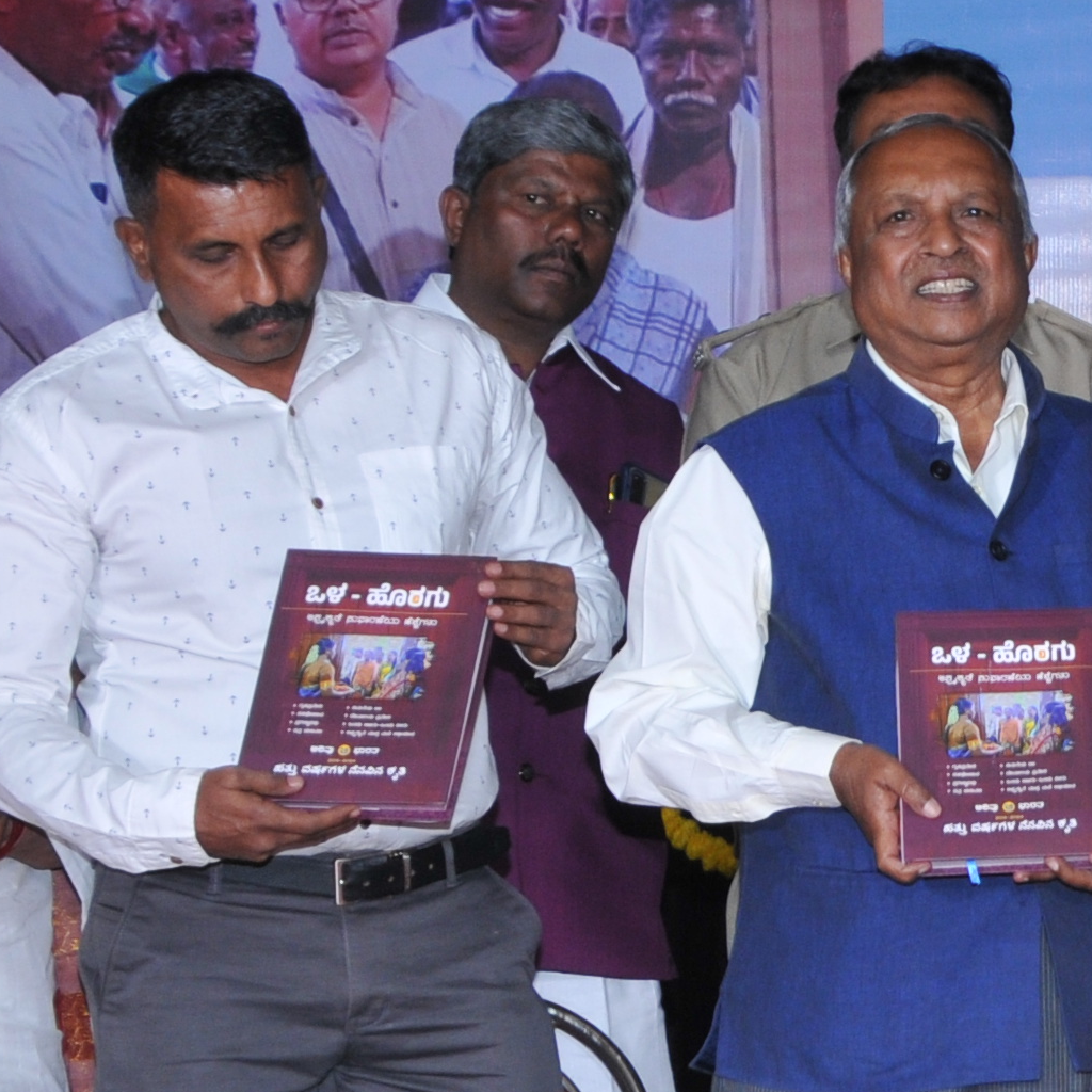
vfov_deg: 10.9
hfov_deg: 10.4
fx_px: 5710
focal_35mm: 160
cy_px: 468
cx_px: 1778
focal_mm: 30
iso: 320
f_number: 5.6
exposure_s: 1/60
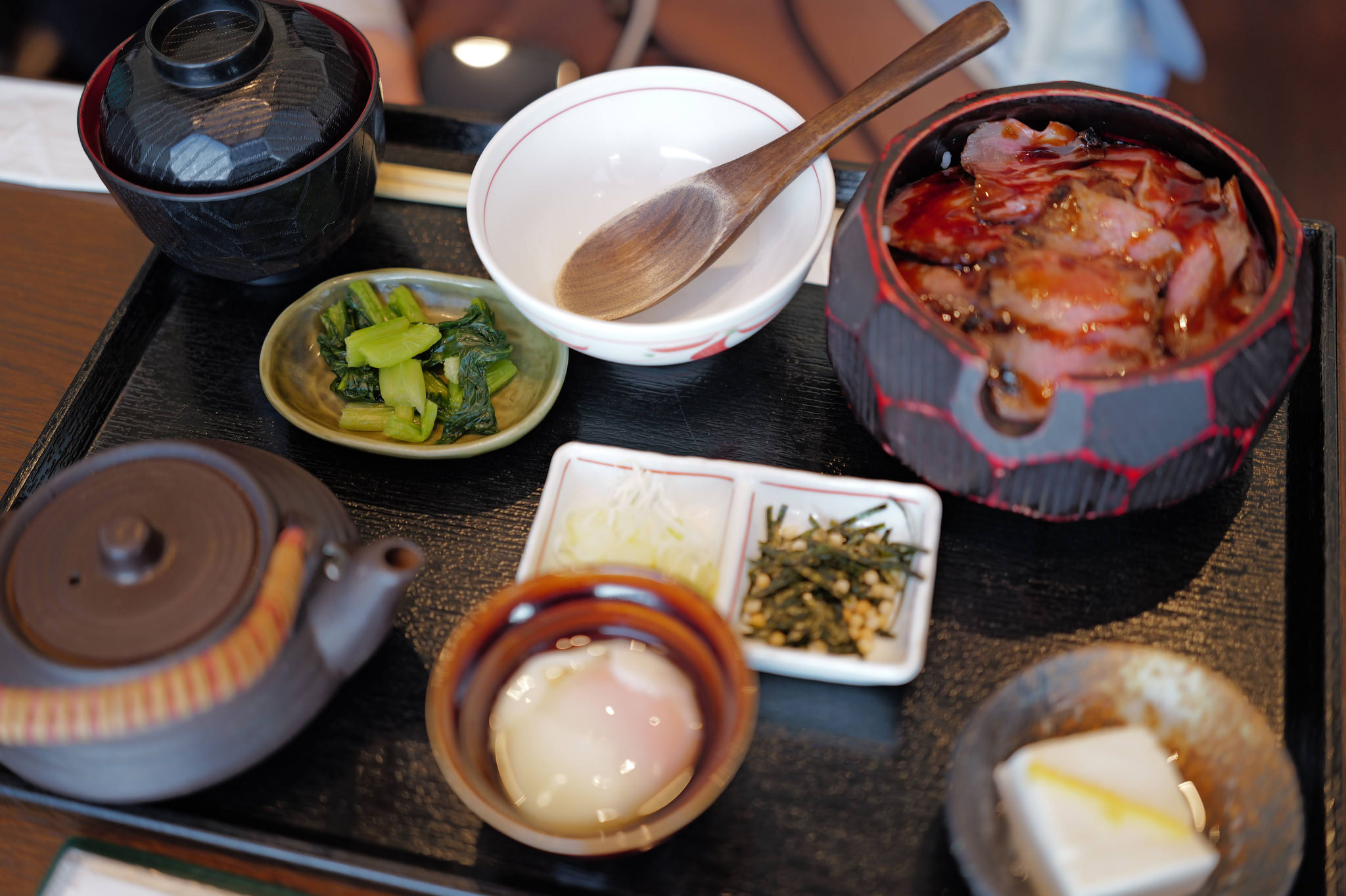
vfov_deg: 31.2
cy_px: 448
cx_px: 673
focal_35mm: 43
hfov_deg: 45.5
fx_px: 1607
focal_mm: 43
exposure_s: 1/80
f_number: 2
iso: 125
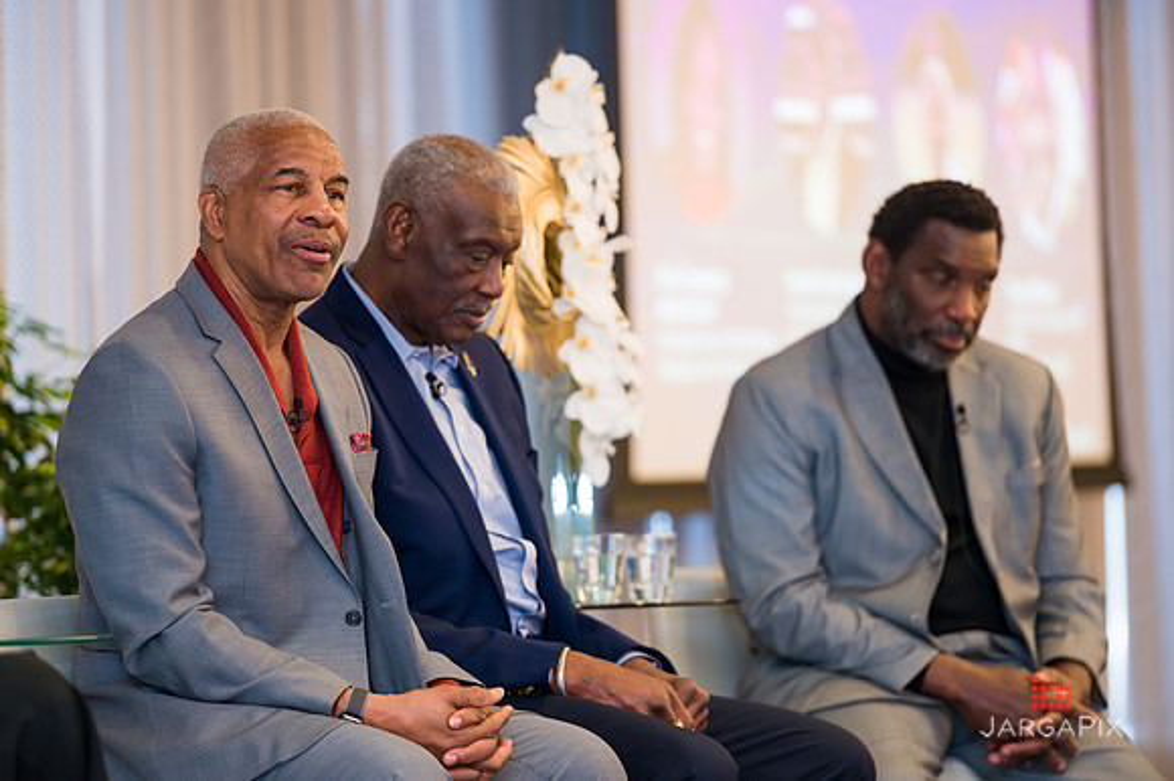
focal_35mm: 200
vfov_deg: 6.9
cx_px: 587
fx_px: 6518
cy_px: 390
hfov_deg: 10.3
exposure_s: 1/200
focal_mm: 200
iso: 800
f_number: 3.2
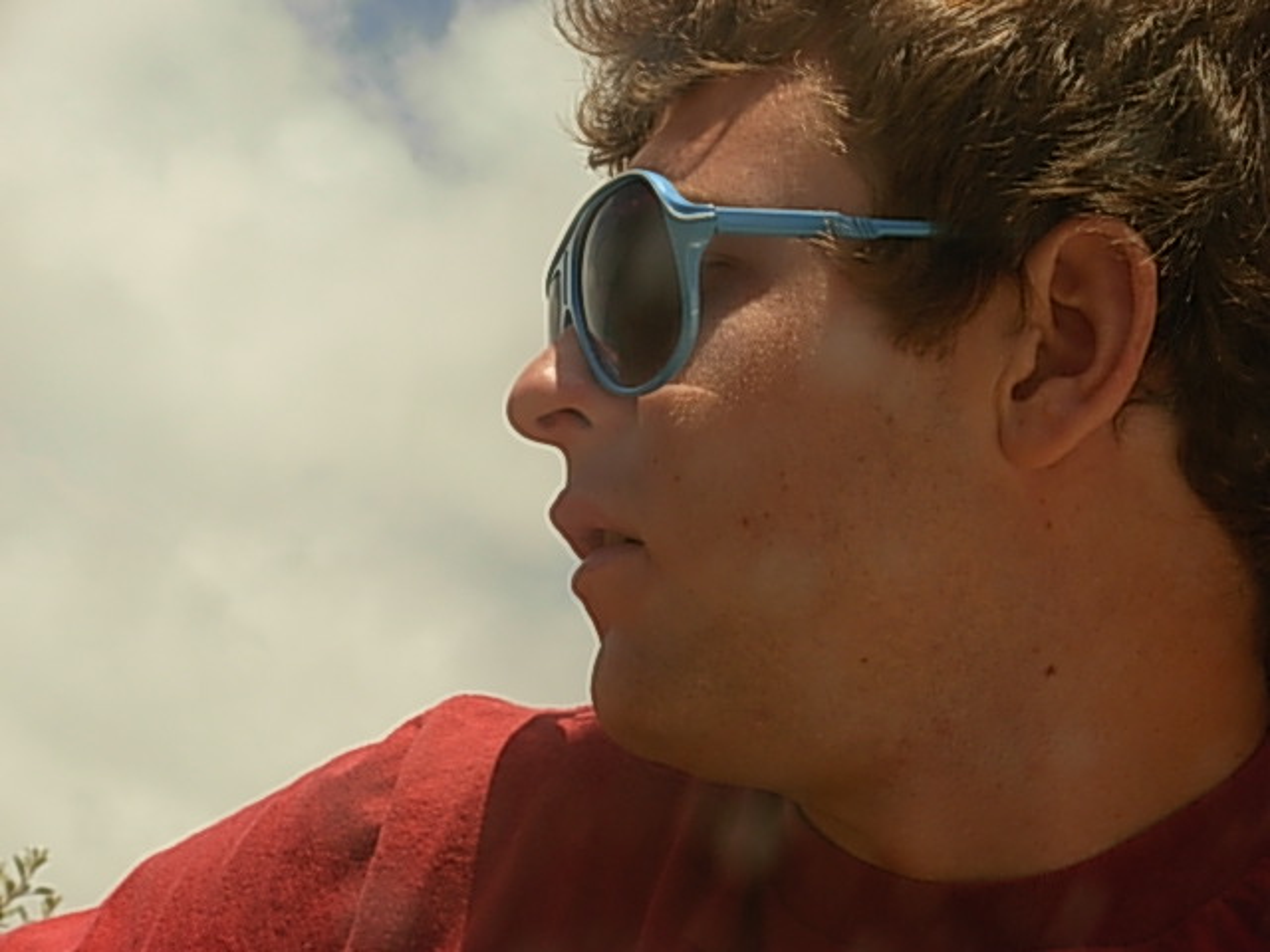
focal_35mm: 104
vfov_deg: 14.2
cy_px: 476
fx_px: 3816
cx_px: 635
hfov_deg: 18.9
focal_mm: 17.2
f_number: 6.8
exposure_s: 1/362
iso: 79
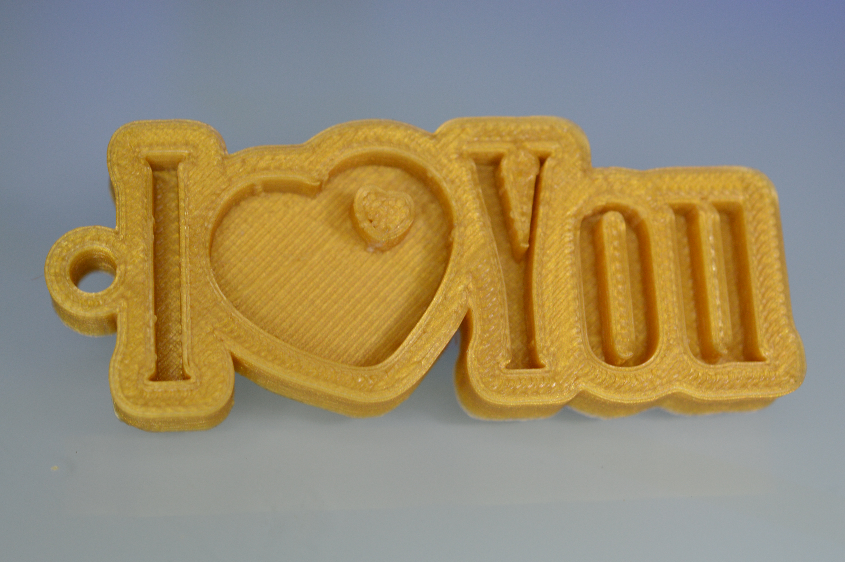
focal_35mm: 60
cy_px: 281
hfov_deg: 33.4
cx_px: 422
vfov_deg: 22.6
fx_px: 1407
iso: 360
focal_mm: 40
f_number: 8
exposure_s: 1/125
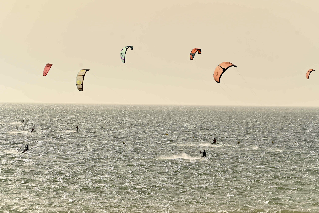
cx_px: 160
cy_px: 106
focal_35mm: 200
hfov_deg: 10.3
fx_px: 1772
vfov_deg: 6.9
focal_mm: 200
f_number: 5.6
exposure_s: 1/3000
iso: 200
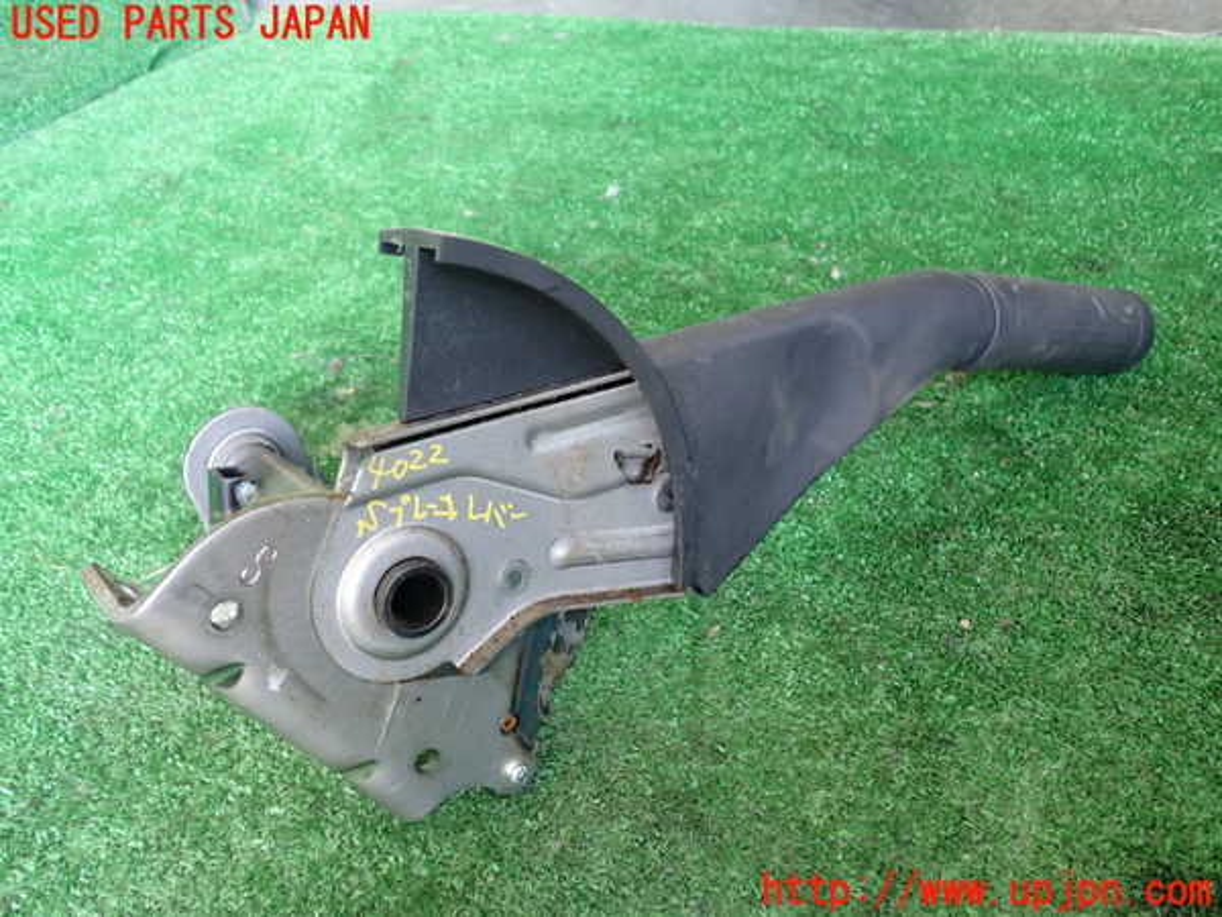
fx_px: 1059
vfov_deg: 46.8
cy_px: 458
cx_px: 611
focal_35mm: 30
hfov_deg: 60.0
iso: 400
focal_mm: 5.4
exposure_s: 1/30
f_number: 2.3
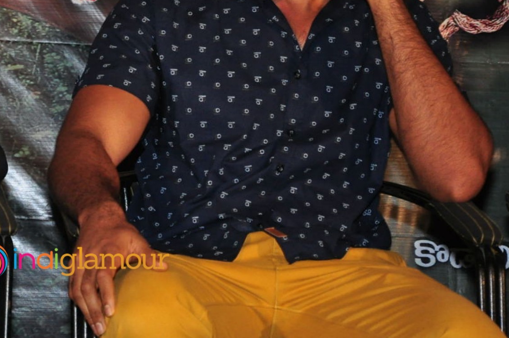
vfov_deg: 5.7
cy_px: 81
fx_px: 3375
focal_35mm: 239
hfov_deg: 8.6
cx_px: 70
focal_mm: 80
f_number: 5.6
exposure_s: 1/100
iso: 1000
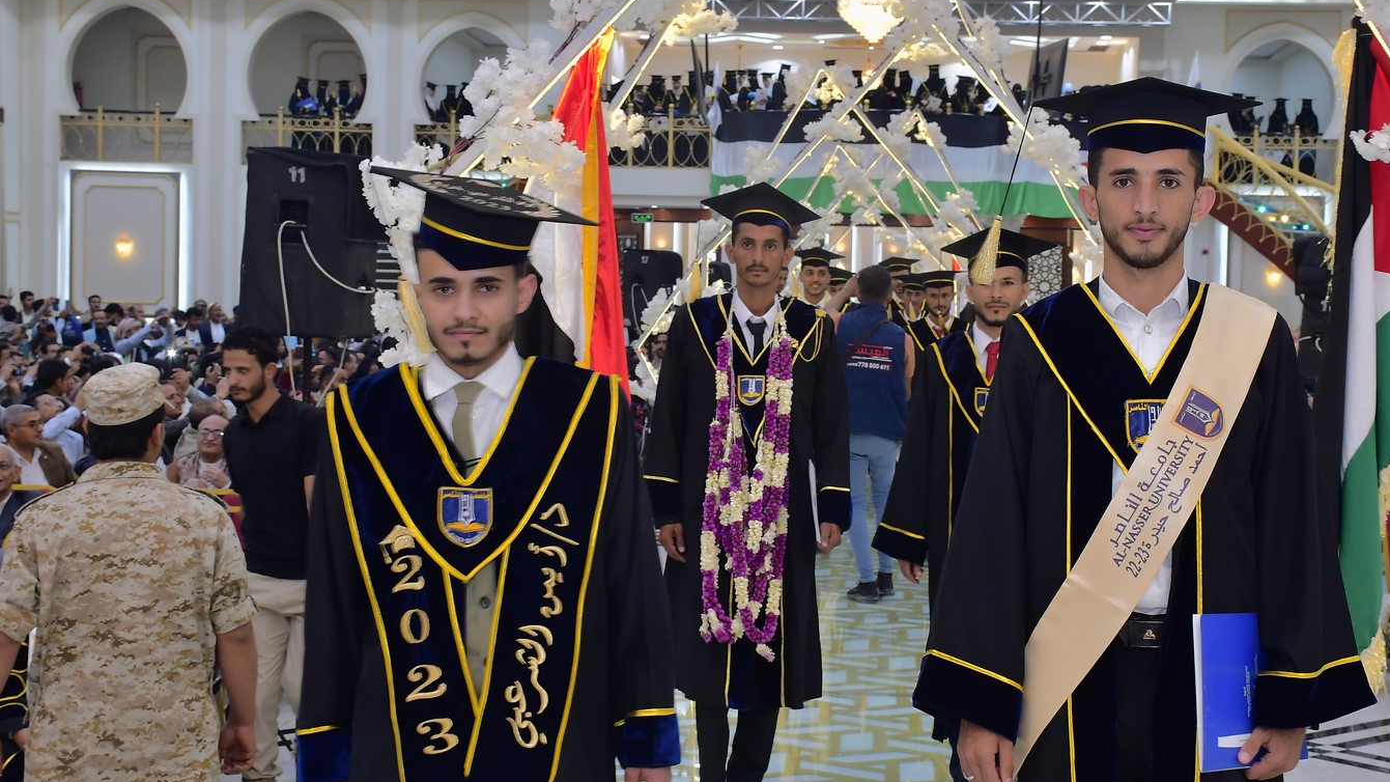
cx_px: 763
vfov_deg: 20.0
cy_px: 343
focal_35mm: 60
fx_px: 2211
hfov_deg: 34.9
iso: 640
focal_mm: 32
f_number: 5
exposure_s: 1/60
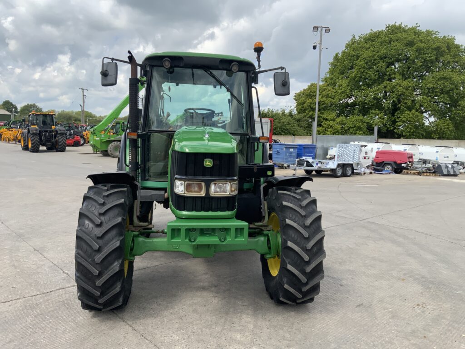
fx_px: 390
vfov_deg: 48.2
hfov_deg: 61.7
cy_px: 174
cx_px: 232
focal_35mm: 29
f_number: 1.8
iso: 16
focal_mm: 3
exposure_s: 1/1279
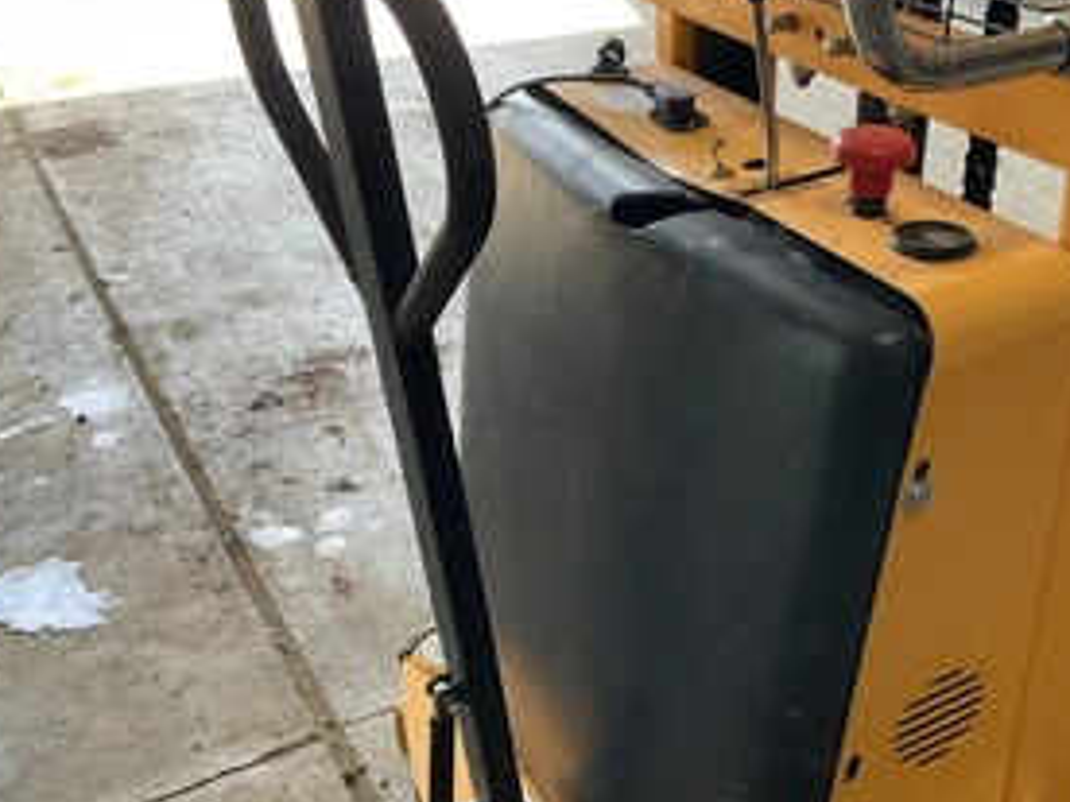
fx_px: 1298
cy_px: 399
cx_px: 686
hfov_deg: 44.3
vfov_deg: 34.3
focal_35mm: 42
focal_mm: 3
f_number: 1.8
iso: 25
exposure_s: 1/122
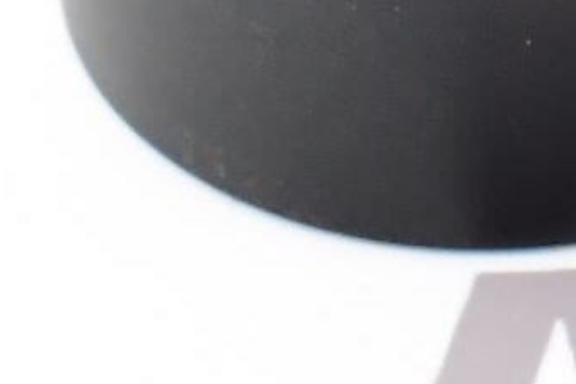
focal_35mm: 379
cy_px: -580
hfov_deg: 5.2
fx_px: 6061
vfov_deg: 3.6
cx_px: 1449
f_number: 11
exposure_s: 1/200
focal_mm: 50
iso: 2500
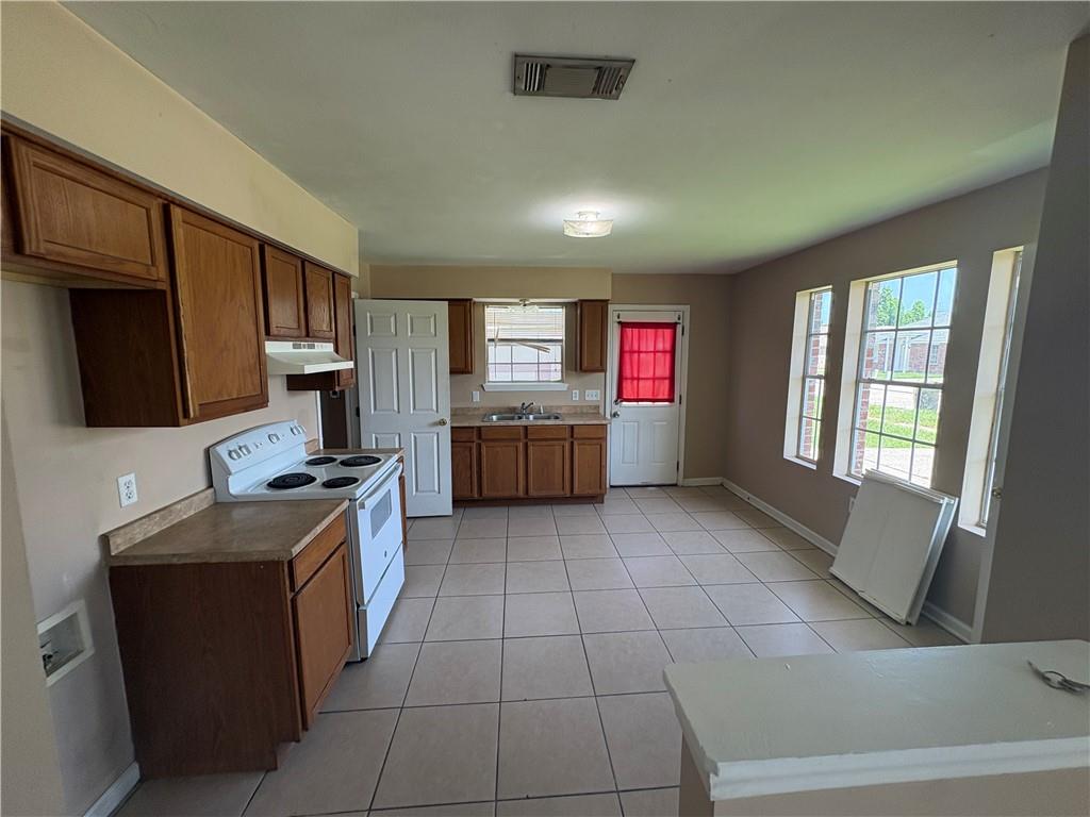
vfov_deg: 85.7
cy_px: 408
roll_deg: +1.1
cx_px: 545
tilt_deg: -6.2
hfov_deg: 102.1
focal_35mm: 14
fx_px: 441
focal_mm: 2.22
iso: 100
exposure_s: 1/120
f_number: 2.2
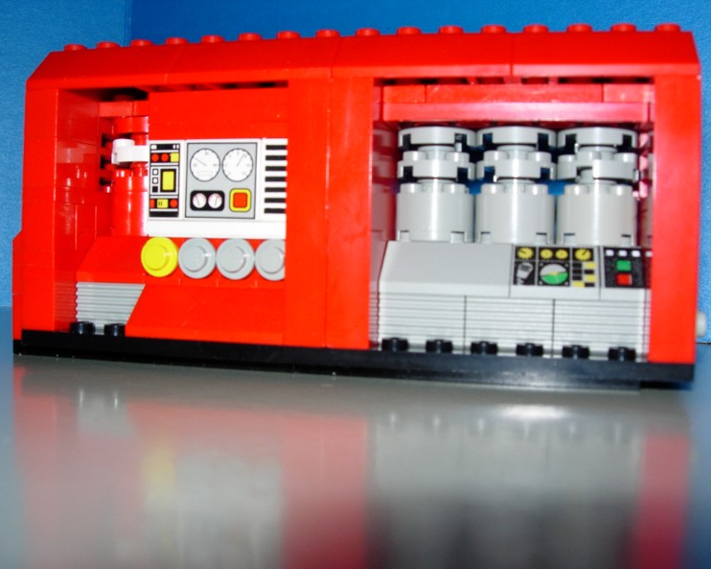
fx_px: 841
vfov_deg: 37.3
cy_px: 286
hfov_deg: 45.8
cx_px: 374
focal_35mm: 40
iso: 79
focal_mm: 7.8
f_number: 4.8
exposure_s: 1/64
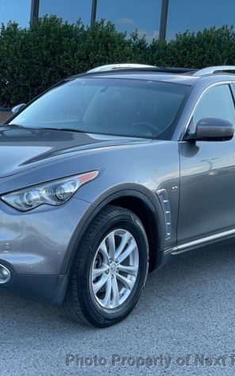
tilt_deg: -1.8
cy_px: 188
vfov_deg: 27.9
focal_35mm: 74
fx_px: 759
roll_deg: -4.5
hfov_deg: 17.6
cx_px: 89
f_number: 2
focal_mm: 6
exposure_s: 1/224
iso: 25
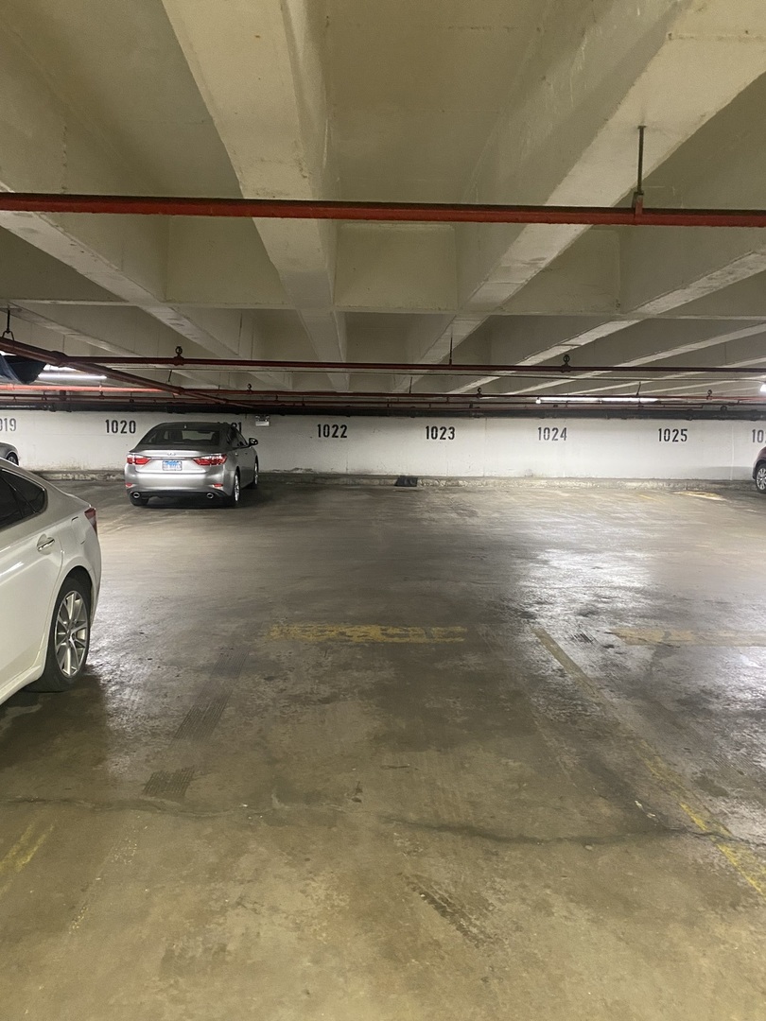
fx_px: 767
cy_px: 510
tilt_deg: -3.6
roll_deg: -1.8
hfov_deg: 53.1
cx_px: 383
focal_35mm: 26
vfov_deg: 67.3
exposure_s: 1/30
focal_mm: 4.25
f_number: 1.8
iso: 640
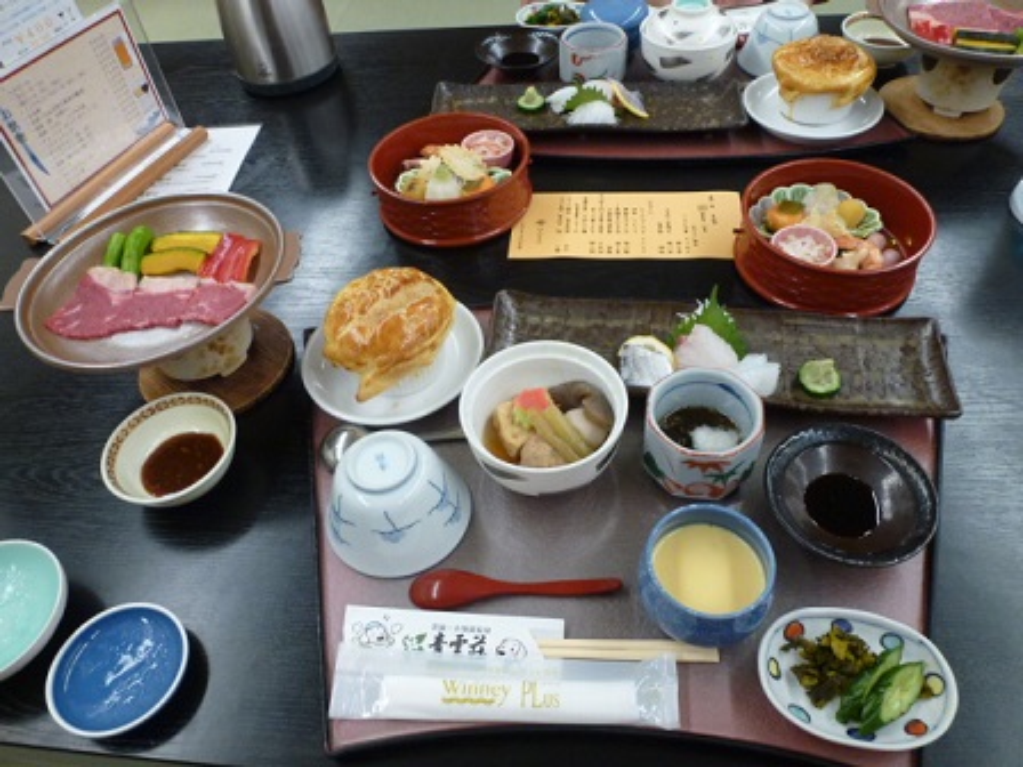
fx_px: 709
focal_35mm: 24
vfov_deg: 56.8
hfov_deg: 71.6
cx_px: 512
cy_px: 384
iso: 200
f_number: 3.3
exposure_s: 1/50
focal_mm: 4.3
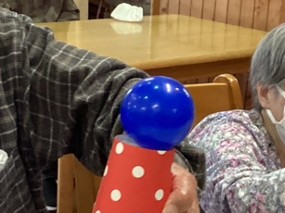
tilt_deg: -18.6
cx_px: 135
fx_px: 831
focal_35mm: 101
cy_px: 166
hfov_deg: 19.5
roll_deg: -3.3
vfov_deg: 14.6
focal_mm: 3.3
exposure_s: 1/60
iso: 320
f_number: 2.4
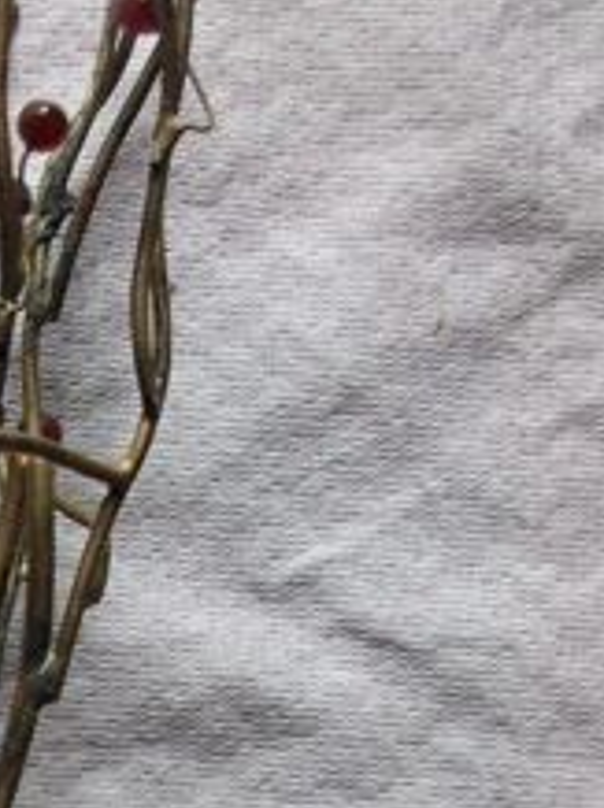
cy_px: 823
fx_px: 2191
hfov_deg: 15.1
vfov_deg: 20.2
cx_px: -156
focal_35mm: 94
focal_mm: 5.7
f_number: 2.9
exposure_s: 1/40
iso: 84
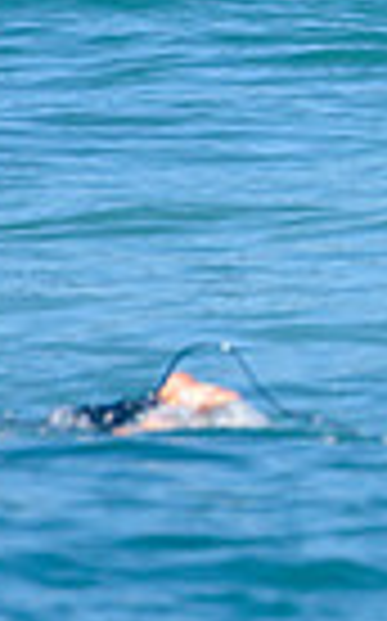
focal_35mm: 2635
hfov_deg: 0.5
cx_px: 978
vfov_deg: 0.8
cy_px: -122
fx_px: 44559
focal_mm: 500
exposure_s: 1/2000
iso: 250
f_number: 5.6
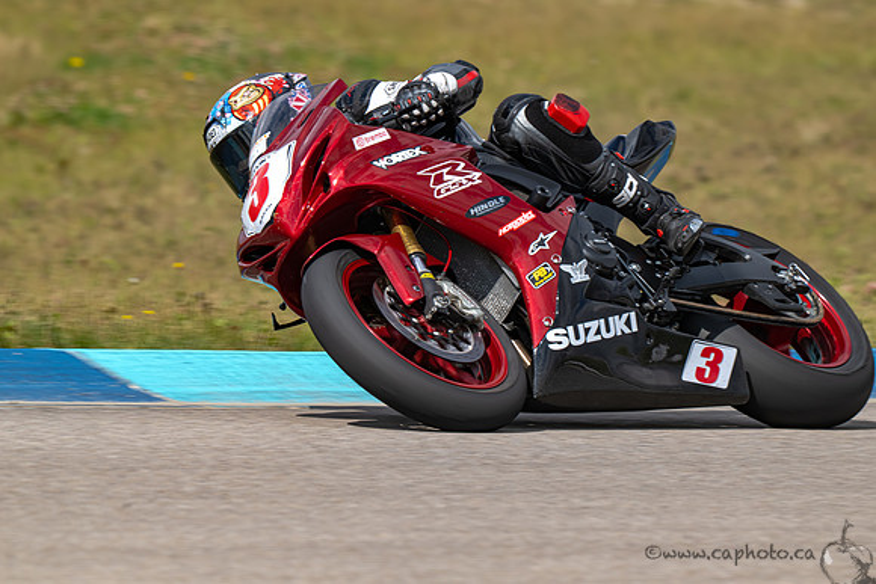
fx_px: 14603
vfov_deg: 2.3
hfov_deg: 3.4
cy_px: 292
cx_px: 438
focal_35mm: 600
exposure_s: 1/800
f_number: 11
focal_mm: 600
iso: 320
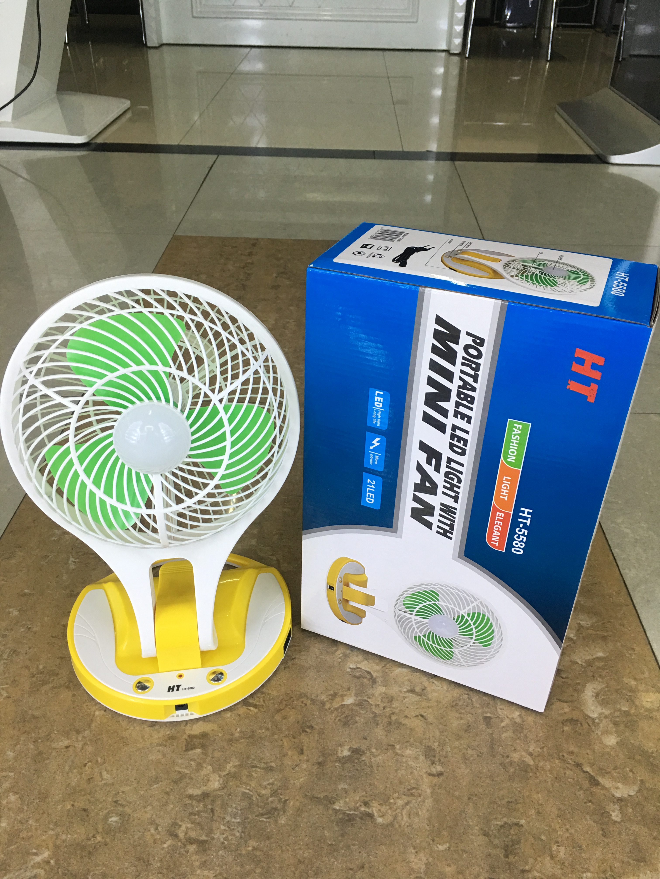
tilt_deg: -32.8
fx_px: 737
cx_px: 330
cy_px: 440
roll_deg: -1.3
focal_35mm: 29
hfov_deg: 48.2
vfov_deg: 61.7
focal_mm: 4.15
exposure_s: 1/33
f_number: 2.2
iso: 64
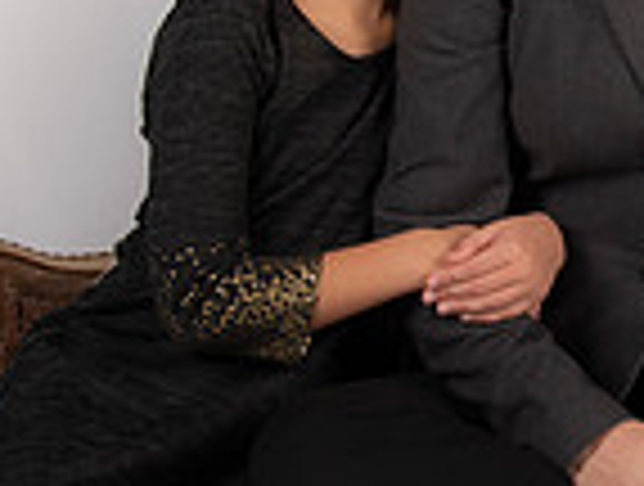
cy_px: 130
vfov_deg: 8.7
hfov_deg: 11.3
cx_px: 752
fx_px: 3189
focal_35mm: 171
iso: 100
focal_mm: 44
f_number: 5.6
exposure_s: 1/200
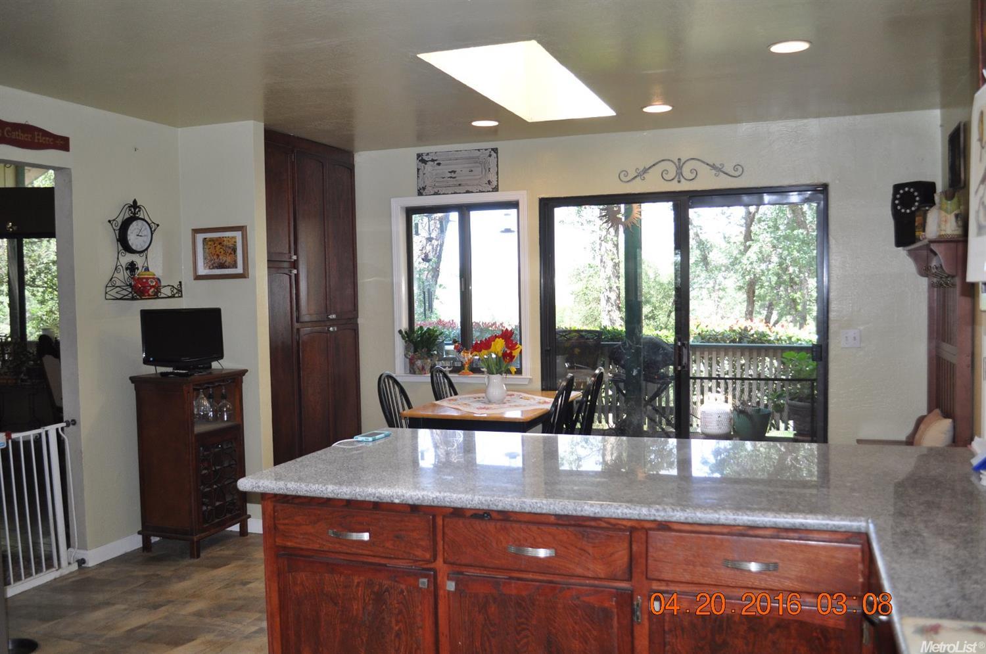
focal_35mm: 30
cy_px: 327
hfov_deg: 62.0
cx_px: 493
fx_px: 820
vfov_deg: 43.5
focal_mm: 20
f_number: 3.8
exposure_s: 1/125
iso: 720
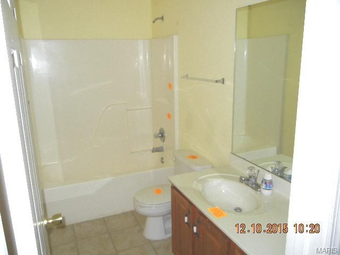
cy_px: 128
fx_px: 295
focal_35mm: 30
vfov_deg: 46.8
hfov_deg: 60.0
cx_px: 170
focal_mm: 5.4
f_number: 3.5
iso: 200
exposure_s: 1/30
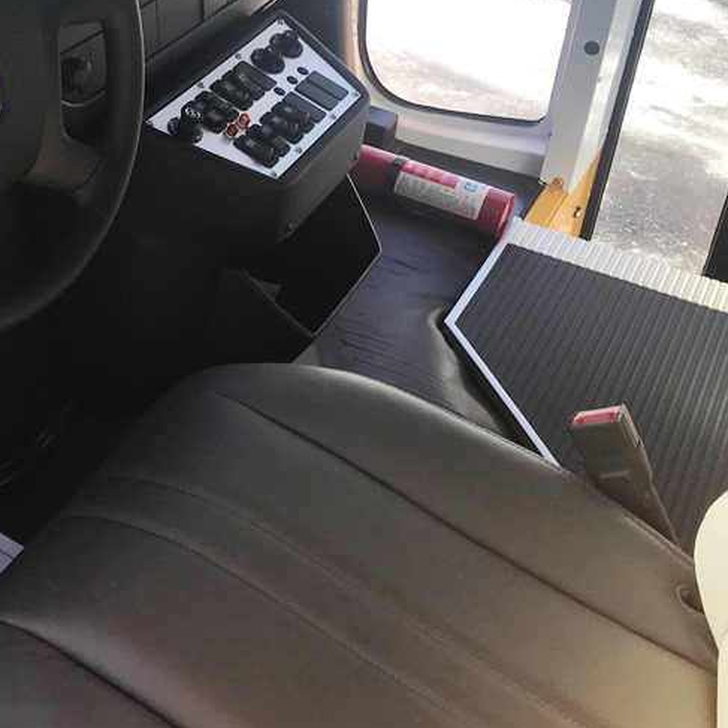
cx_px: 155
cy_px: 232
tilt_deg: -34.5
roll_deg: -3.0
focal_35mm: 52
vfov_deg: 32.5
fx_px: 1237
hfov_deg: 32.0
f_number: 1.8
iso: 20
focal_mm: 3.99
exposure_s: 1/392
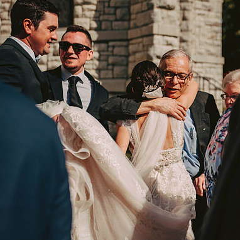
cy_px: 119
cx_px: 157
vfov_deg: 24.3
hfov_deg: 24.2
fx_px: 557
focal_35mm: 71
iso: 200
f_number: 2.8
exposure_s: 1/4000
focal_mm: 55
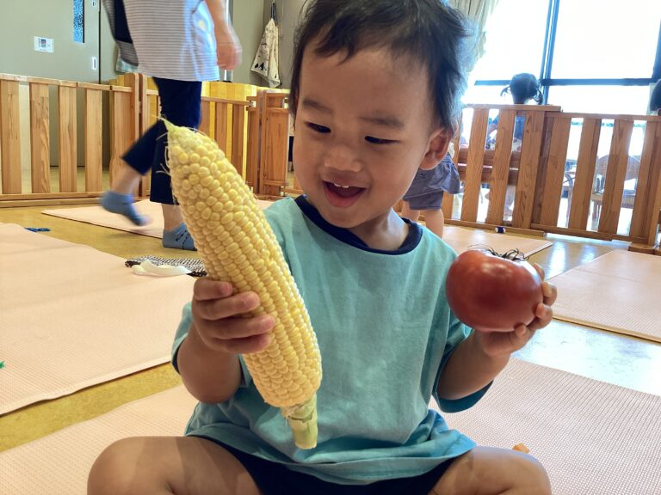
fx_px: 592
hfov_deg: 58.4
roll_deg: -4.2
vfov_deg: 45.4
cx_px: 330
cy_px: 248
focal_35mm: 31
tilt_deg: -11.7
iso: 50
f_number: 2.4
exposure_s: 1/60
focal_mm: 3.3
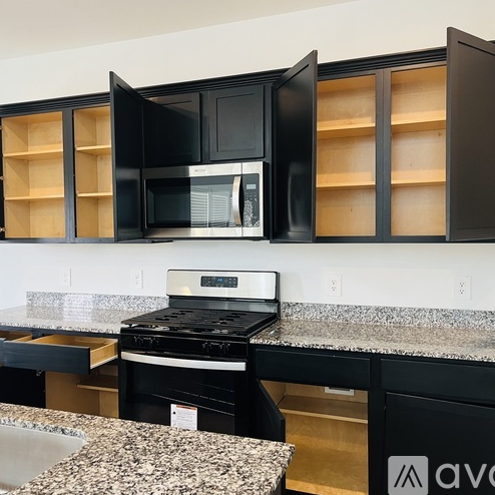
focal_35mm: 31
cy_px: 245
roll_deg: +0.8
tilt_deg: +1.2
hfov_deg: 52.4
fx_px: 502
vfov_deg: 52.5
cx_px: 216
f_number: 1.6
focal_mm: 5.1
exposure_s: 1/60
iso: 125
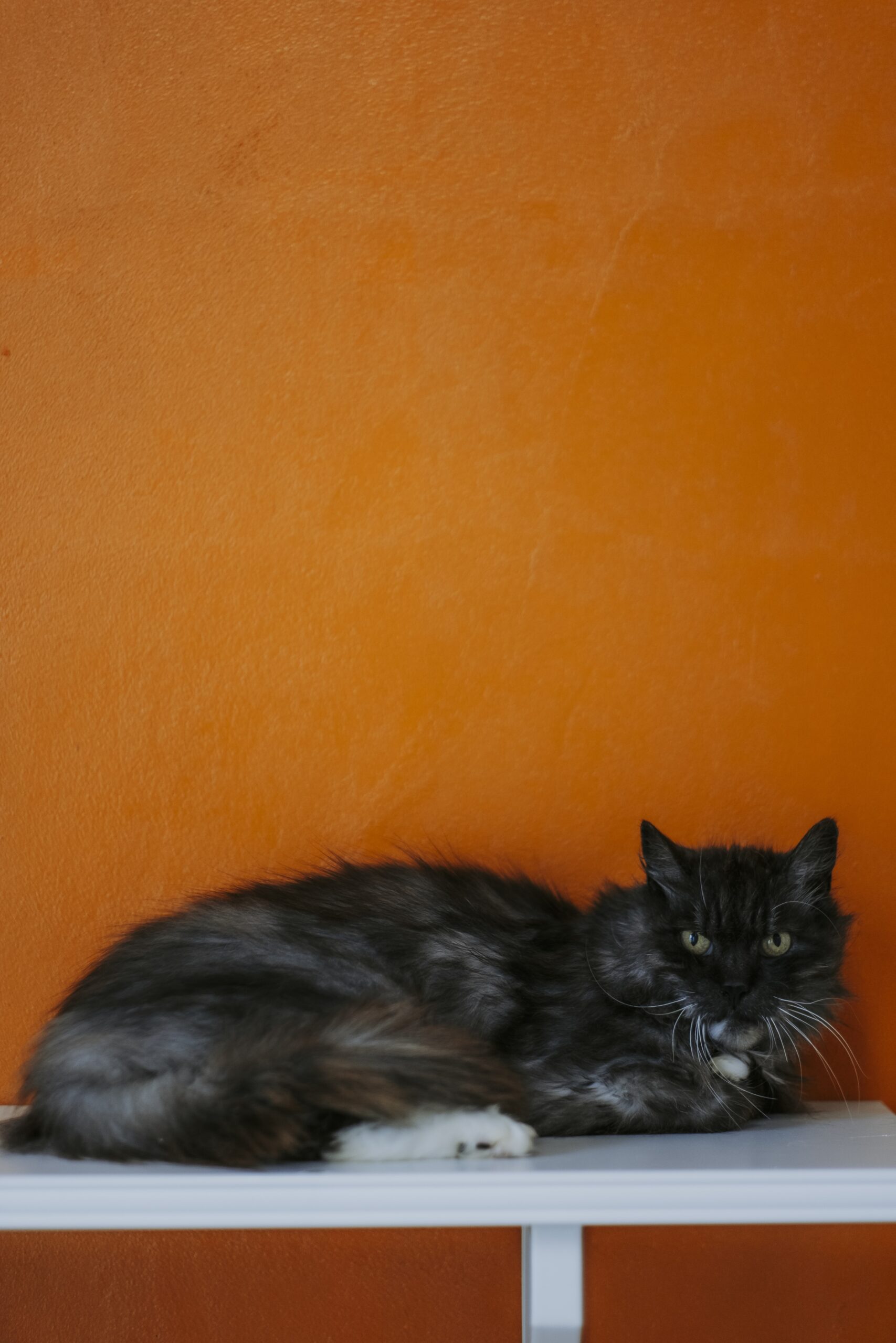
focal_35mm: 84
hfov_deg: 16.3
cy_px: 672
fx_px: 3135
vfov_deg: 24.2
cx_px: 448
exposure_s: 1/200
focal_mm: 56
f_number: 1.2
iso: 400
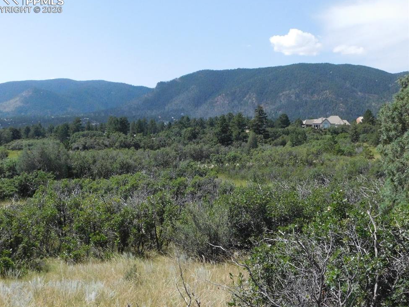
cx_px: 195
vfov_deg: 34.3
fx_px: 496
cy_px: 151
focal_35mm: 42
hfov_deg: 44.8
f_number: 7.2
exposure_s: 1/1500
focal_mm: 7.1
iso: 800
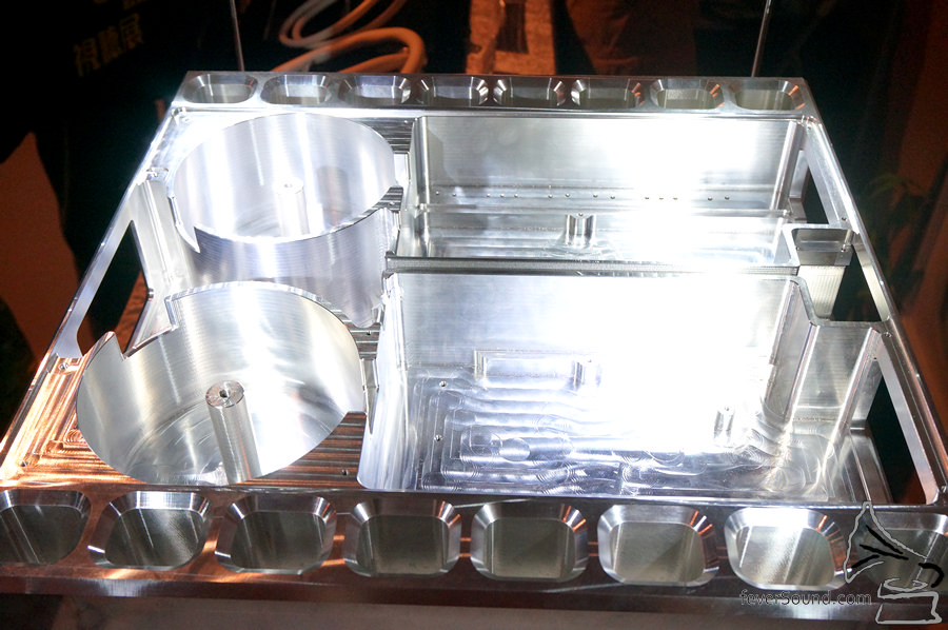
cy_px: 315
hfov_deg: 51.3
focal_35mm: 38
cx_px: 474
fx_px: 986
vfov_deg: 35.4
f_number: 6.3
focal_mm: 25
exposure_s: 1/125
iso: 1600
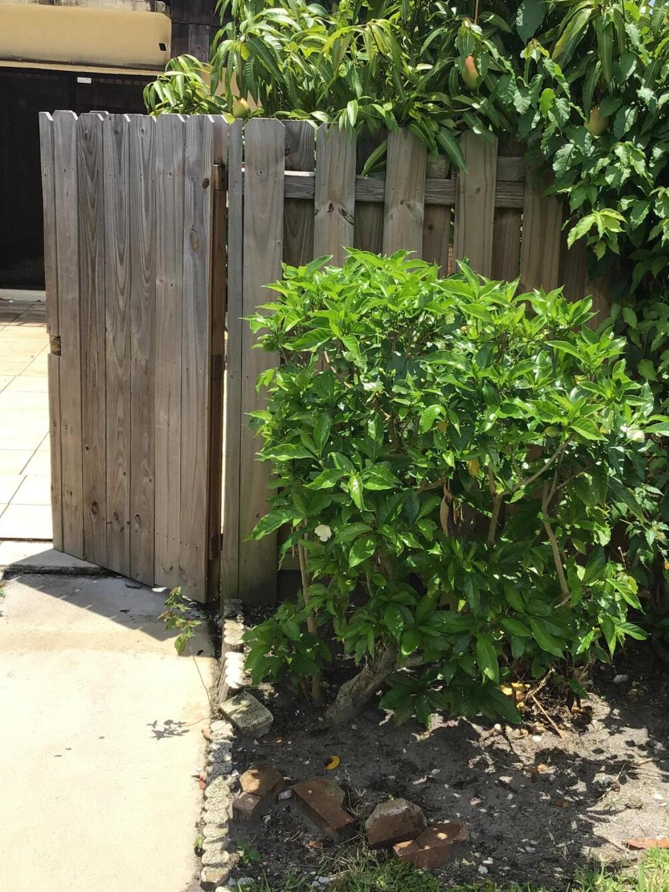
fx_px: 1185
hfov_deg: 31.5
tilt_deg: -12.4
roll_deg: -2.8
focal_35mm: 46
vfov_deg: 41.1
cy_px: 357
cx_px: 386
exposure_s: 1/840
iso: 25
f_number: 2.4
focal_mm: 3.3
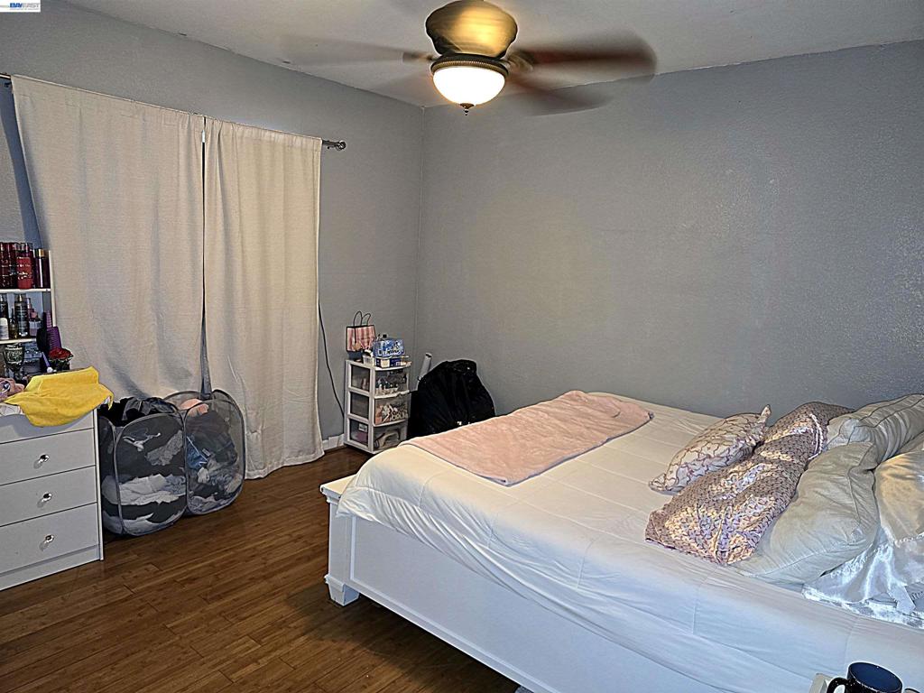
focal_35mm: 23
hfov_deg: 73.9
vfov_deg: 58.9
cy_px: 346
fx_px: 614
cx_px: 462
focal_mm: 6.3
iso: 125
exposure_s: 1/13.4
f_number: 1.7
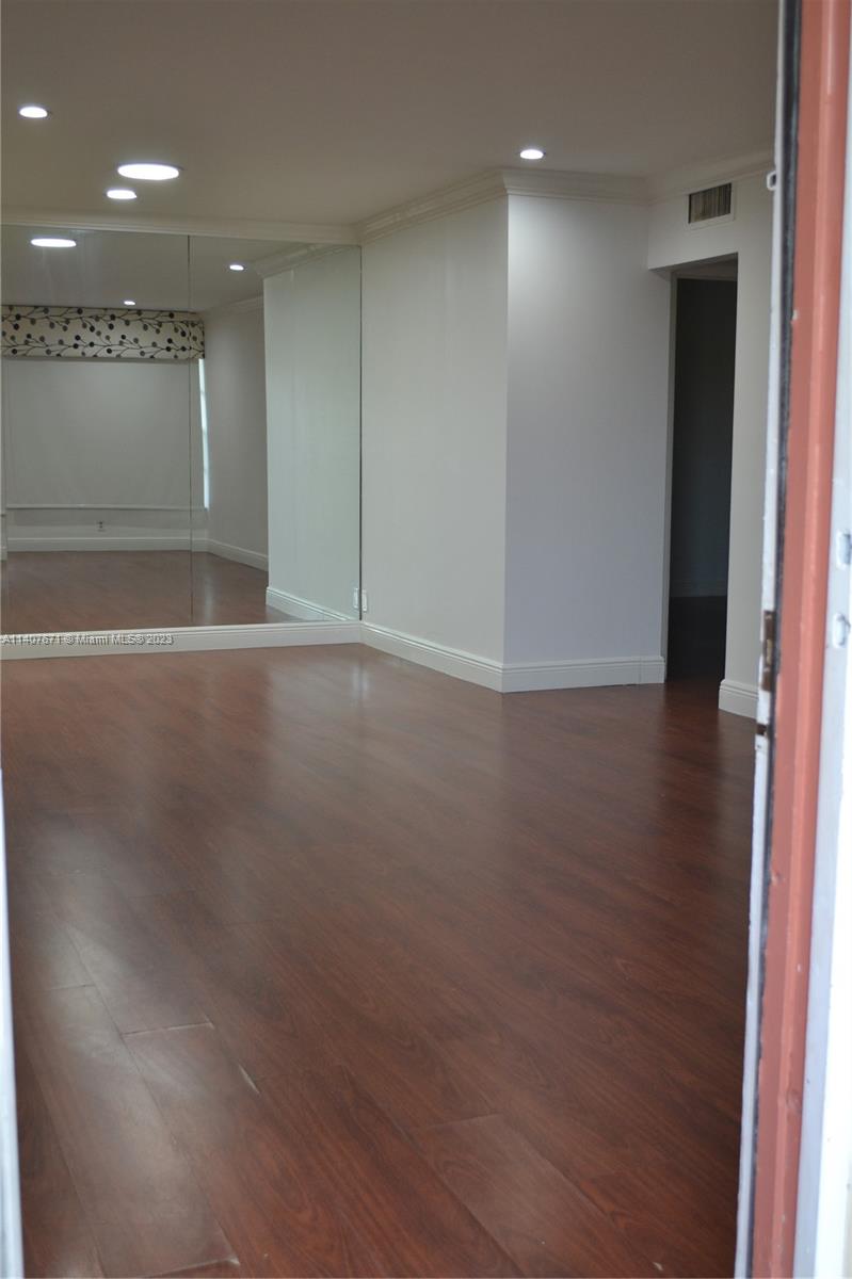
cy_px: 640
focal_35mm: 39
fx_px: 1386
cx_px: 426
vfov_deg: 49.6
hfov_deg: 34.2
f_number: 4.2
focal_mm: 26
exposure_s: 1/40
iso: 400
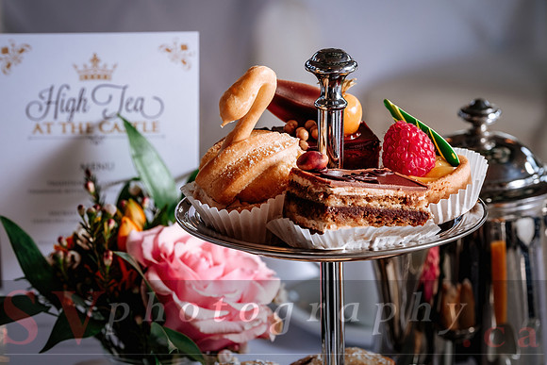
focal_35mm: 126
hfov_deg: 16.3
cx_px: 274
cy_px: 182
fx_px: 1915
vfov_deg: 10.9
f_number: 8
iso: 200
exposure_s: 1/125
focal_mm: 83.8
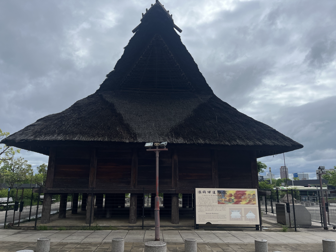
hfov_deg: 67.3
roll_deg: -0.3
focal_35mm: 26
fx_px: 252
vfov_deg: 53.1
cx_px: 168
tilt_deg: +13.4
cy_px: 126
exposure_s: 1/6897
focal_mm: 5.1
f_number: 1.6
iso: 50
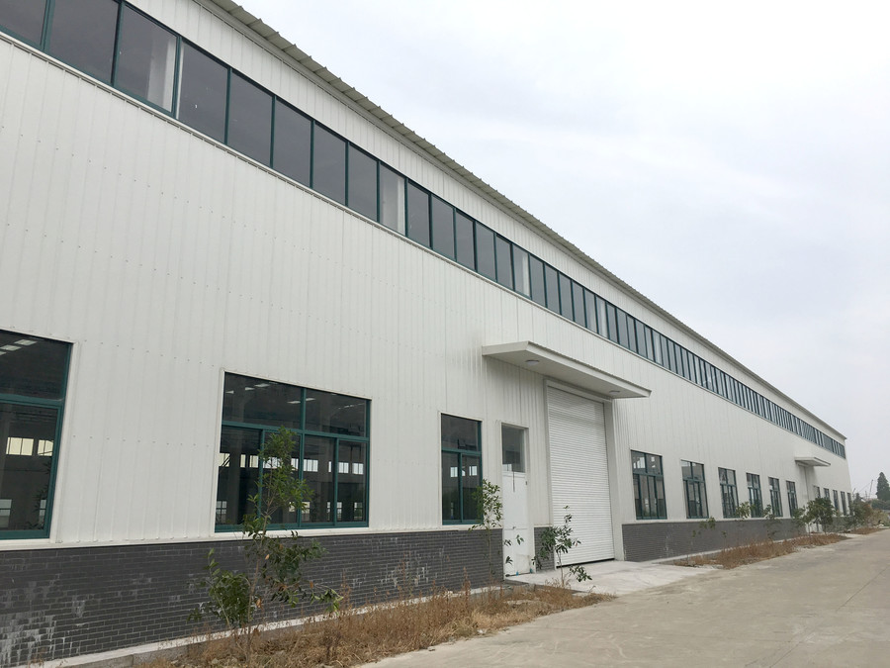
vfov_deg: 48.2
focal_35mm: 29
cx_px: 445
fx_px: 746
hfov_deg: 61.7
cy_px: 334
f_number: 2.2
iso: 25
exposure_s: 1/1374
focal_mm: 4.15
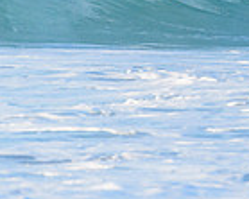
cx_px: 491
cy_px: -62
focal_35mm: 1962
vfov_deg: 0.8
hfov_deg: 1.0
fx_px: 14449
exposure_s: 1/2000
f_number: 5.6
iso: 450
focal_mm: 500
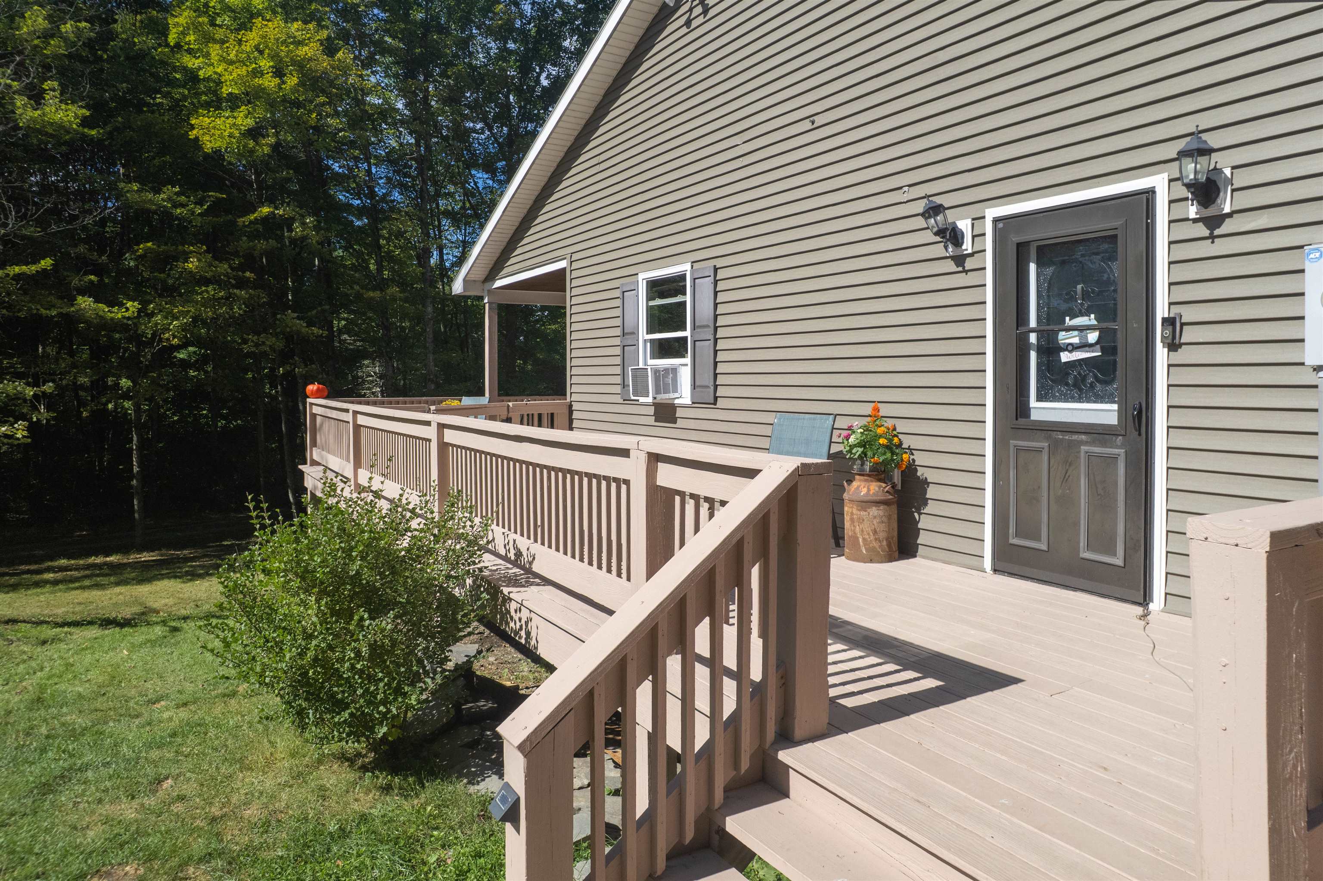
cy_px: 440
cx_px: 662
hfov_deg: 78.6
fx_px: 808
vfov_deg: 57.2
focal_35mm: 22
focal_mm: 8.38
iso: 110
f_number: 2.8
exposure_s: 1/320
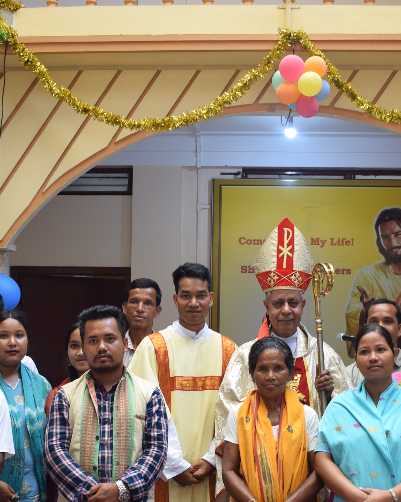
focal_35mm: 55
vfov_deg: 34.0
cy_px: 316
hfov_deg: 27.6
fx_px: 816
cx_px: 230
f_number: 4.5
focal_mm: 18
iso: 400
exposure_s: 1/80
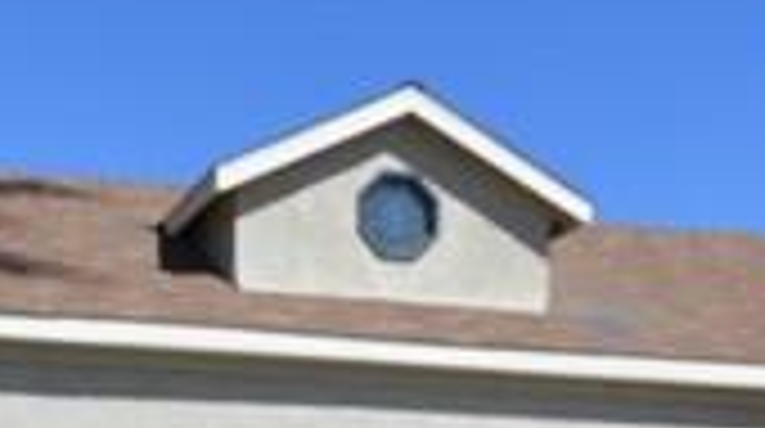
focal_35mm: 79
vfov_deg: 14.1
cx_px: 243
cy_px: 678
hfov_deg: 26.7
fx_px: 1600
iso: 100
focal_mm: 20
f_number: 8
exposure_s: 1/250
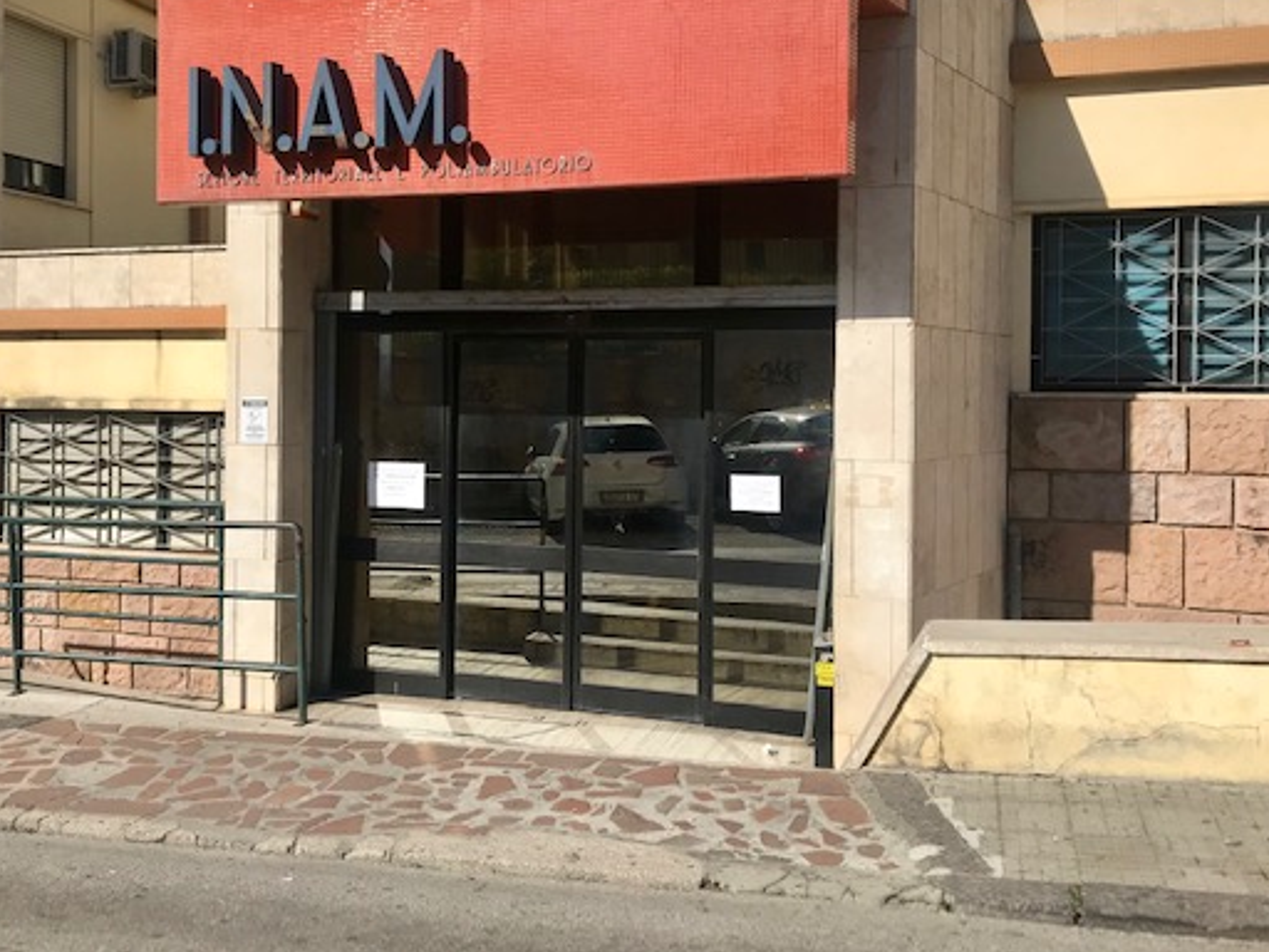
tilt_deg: +0.0
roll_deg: -0.8
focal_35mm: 35
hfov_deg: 52.4
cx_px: 525
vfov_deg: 40.6
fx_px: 1283
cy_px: 404
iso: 20
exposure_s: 1/3690
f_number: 1.8
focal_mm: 3.99
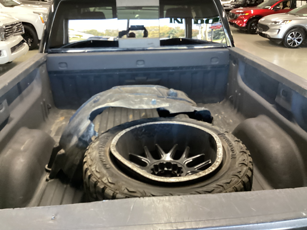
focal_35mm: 31
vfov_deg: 45.4
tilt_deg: -24.8
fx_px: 275
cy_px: 115
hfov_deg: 58.4
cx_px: 154
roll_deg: -1.7
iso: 400
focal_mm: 3.3
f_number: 2.4
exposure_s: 1/40
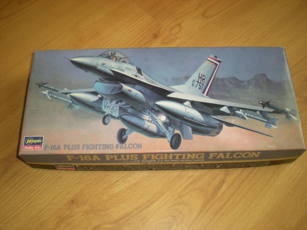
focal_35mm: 38
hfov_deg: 49.0
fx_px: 337
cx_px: 154
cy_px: 115
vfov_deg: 37.7
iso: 64
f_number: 3.1
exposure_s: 1/58.4
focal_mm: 6.3
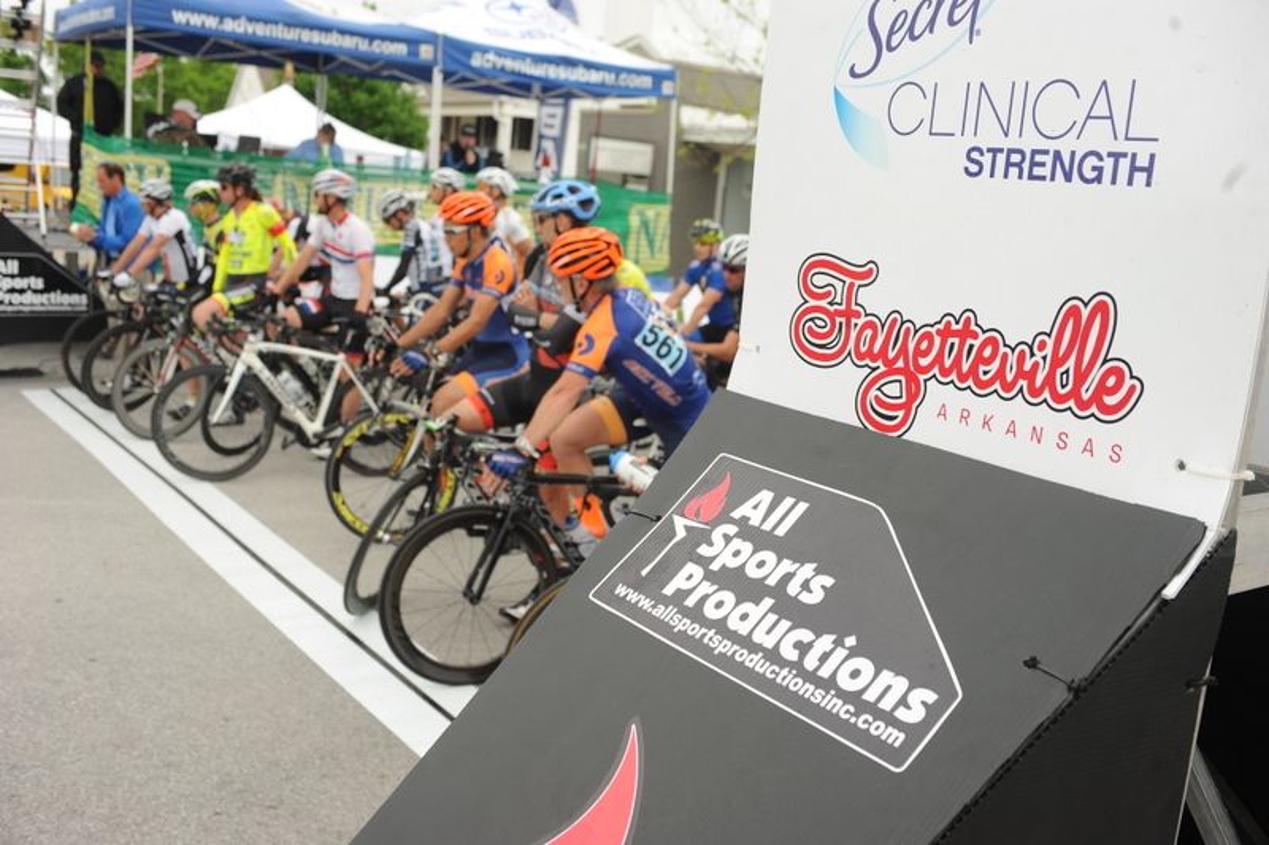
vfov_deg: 37.8
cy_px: 422
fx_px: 1233
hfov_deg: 54.4
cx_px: 634
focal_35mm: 35
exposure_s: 1/320
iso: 200
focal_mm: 35
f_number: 7.1
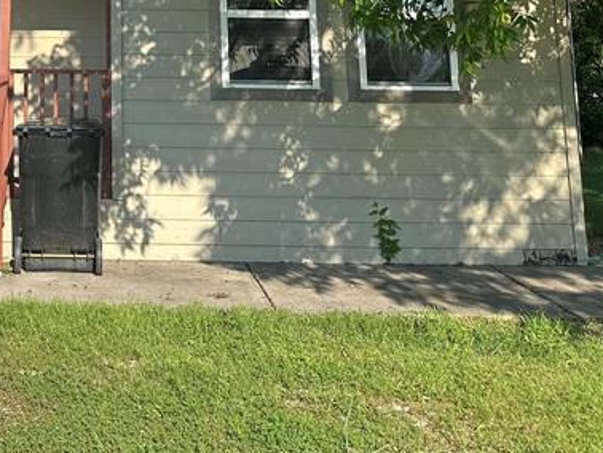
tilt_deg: +12.4
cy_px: -155
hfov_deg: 28.6
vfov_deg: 20.4
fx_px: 1133
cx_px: 59
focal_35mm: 65
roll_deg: -0.4
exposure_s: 1/3472
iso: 80
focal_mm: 6.86
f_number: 1.78
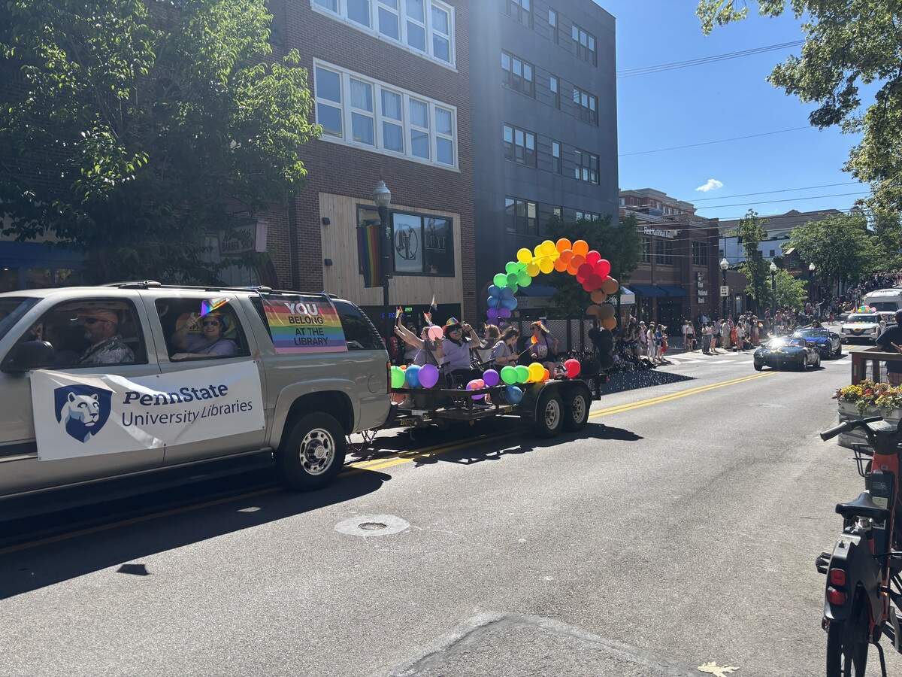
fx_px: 677
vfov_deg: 53.1
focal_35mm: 26
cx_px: 451
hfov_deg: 67.3
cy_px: 338
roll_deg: +2.2
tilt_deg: -3.0
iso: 50
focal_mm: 5.96
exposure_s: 1/2398
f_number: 1.6
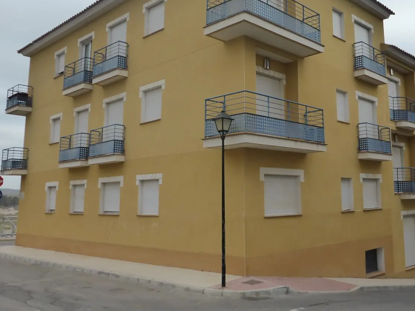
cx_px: 274
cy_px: 121
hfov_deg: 50.5
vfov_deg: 39.4
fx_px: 432
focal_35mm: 36
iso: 200
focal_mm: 4.3
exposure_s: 1/640
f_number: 3.3
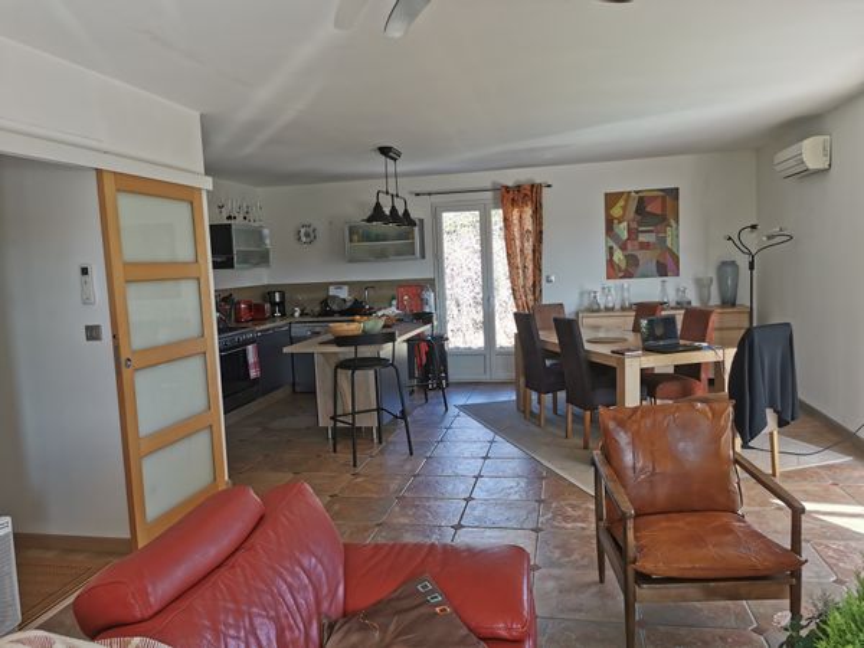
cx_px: 432
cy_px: 324
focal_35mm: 27
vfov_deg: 51.4
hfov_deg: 65.3
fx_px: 674
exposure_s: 1/195
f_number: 1.6
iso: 50
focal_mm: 5.56
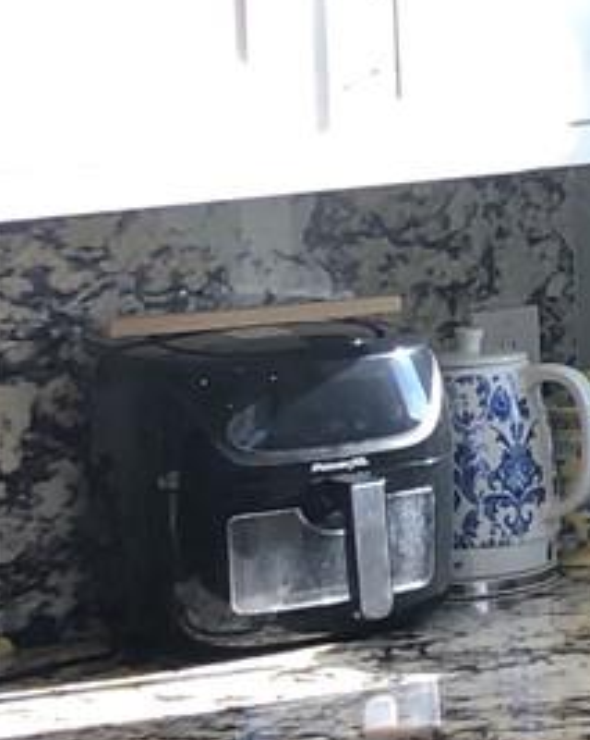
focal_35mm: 164
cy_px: -39
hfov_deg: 7.3
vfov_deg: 11.6
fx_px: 3586
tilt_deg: -1.7
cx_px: 2205
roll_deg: +0.4
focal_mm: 3.99
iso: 25
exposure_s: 1/120
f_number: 1.8
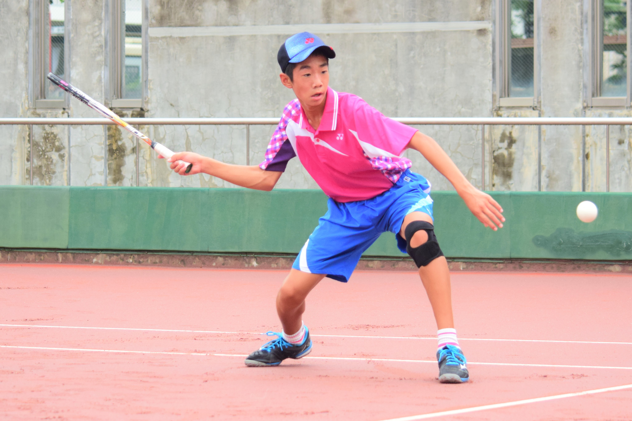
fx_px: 2238
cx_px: 316
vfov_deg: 10.8
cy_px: 210
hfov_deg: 16.1
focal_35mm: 128
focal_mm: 85
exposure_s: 1/1250
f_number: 4.5
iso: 800
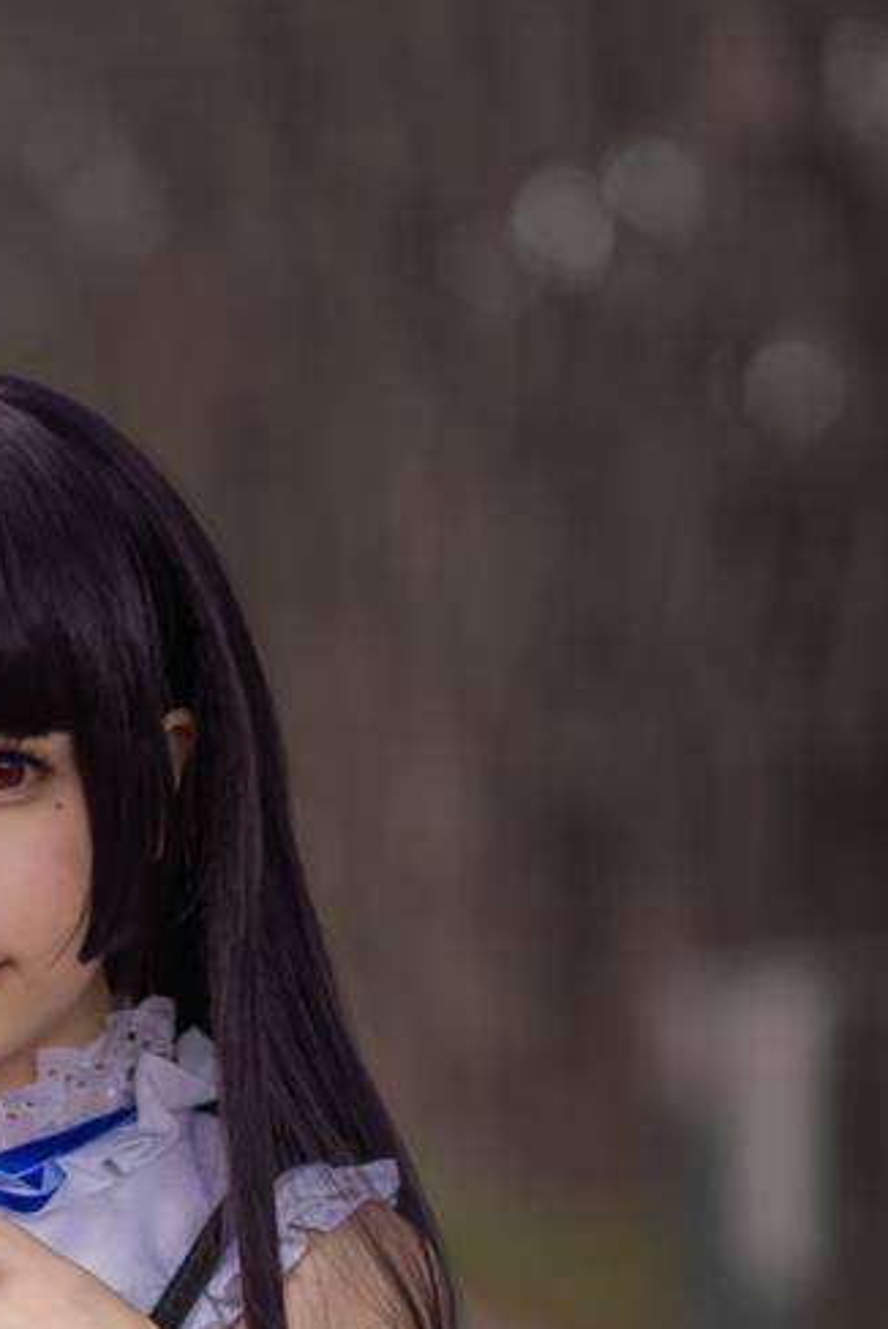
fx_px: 7721
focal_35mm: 209
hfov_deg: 6.5
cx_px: -165
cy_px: 1539
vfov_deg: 9.7
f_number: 2
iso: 200
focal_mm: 85
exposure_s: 1/200
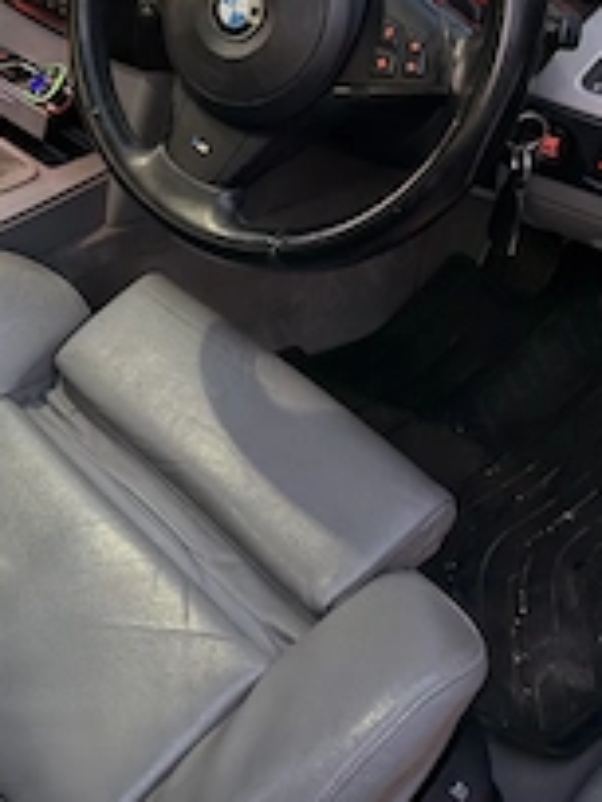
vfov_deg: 37.5
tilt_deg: -28.5
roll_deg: +0.8
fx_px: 1090
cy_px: 67
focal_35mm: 47
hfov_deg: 29.6
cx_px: 63
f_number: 1.78
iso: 2000
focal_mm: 6.76
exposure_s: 1/25
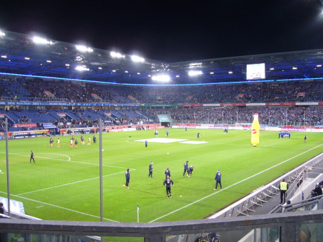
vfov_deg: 40.7
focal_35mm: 35
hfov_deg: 52.6
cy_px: 121
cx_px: 162
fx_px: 327
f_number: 2.8
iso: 100
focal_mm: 5.8
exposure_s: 1/20
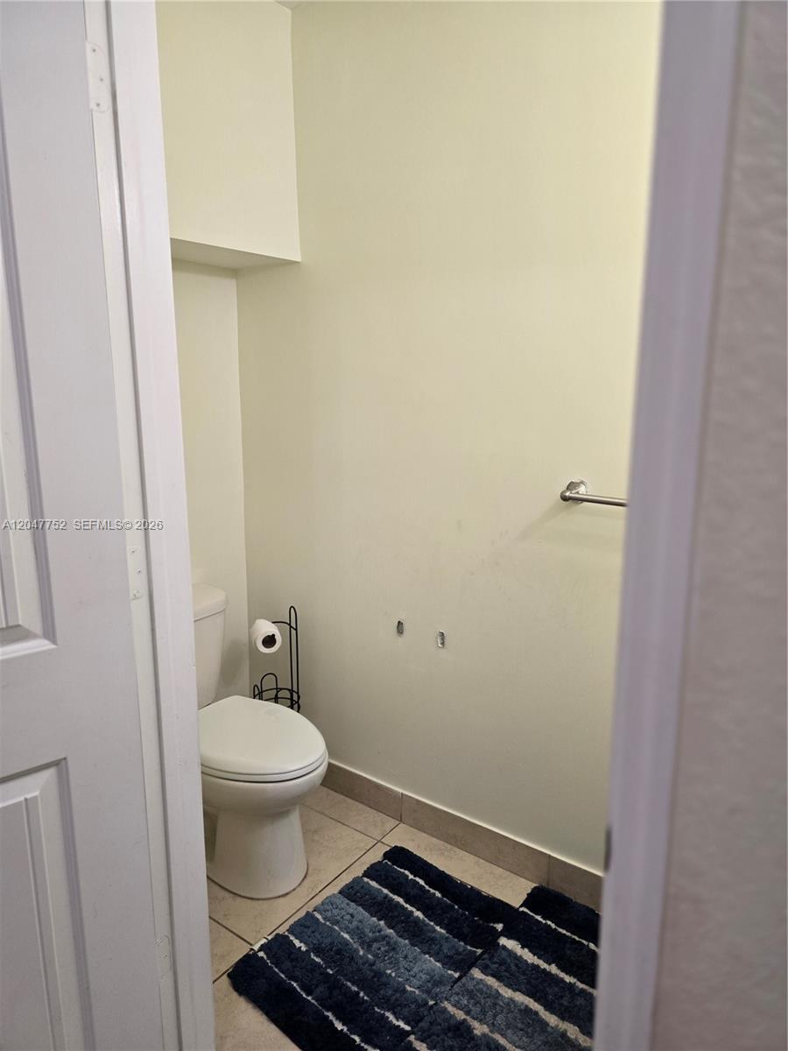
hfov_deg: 58.9
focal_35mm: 23
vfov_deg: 73.9
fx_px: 698
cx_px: 394
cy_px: 526
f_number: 1.7
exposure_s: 1/120
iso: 160
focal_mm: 6.3
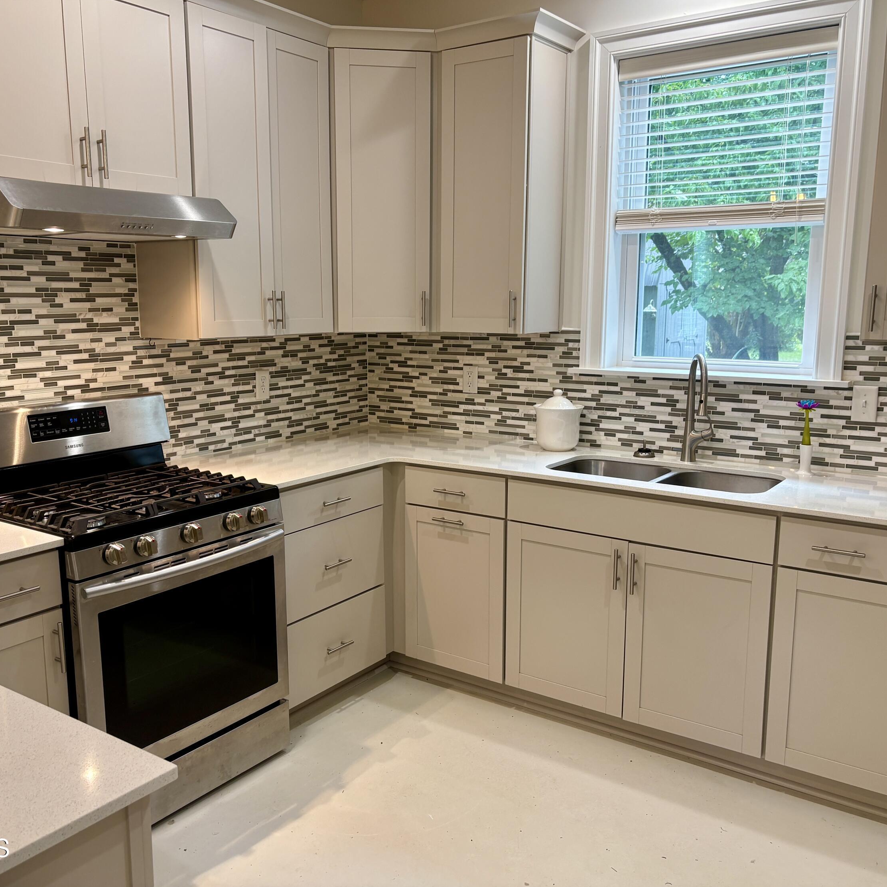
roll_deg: +0.3
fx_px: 899
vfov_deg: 52.5
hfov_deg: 52.5
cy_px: 441
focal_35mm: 31
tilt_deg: -9.7
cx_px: 417
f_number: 1.6
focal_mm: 5.96
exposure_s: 1/60
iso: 64
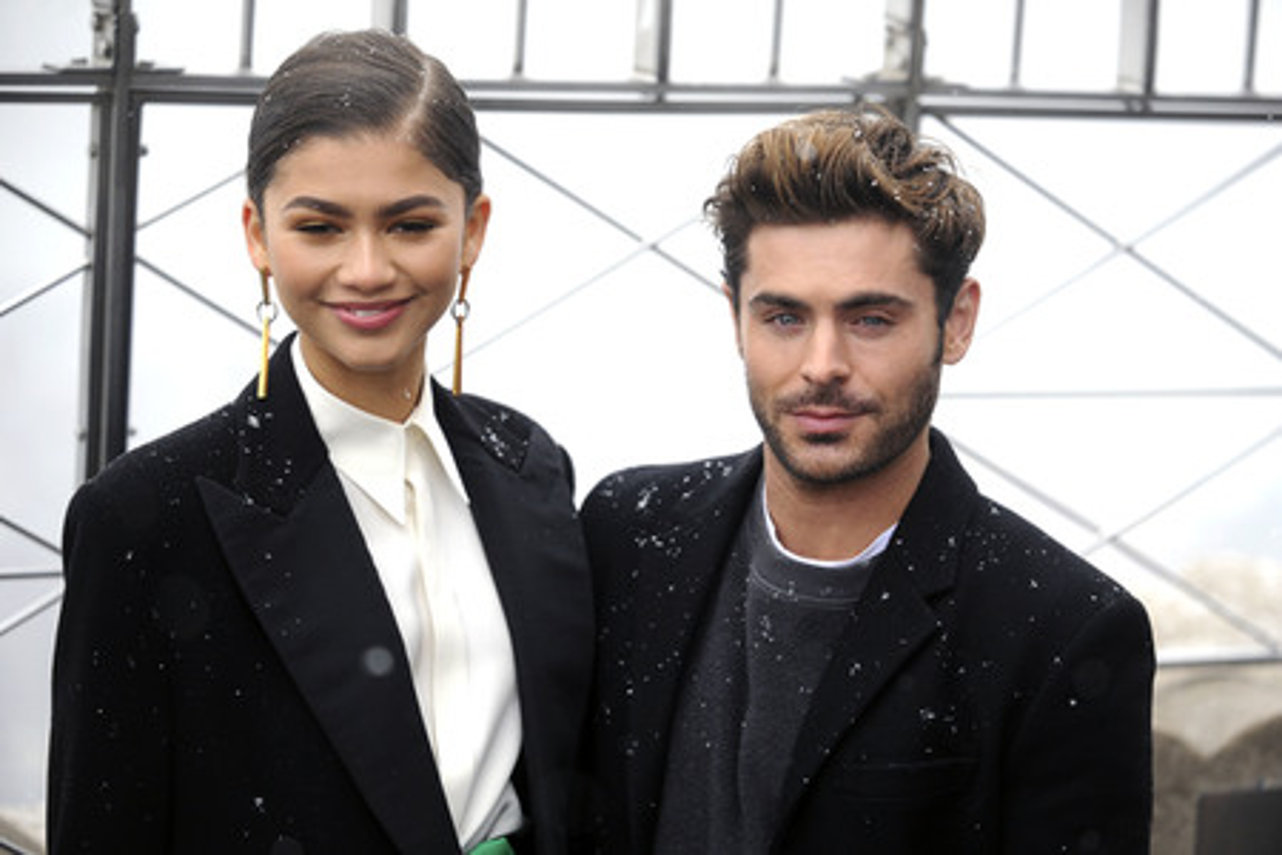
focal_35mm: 112
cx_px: 641
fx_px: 3988
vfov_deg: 12.2
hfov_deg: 18.3
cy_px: 428
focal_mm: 112
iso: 1600
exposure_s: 1/1000
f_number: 2.8
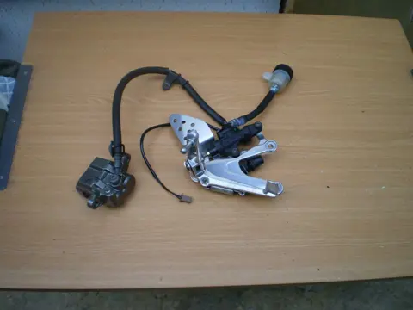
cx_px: 206
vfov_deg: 39.7
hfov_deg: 51.4
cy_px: 155
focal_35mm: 36
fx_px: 430
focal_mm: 6.3
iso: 64
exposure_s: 1/80
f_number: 3.1
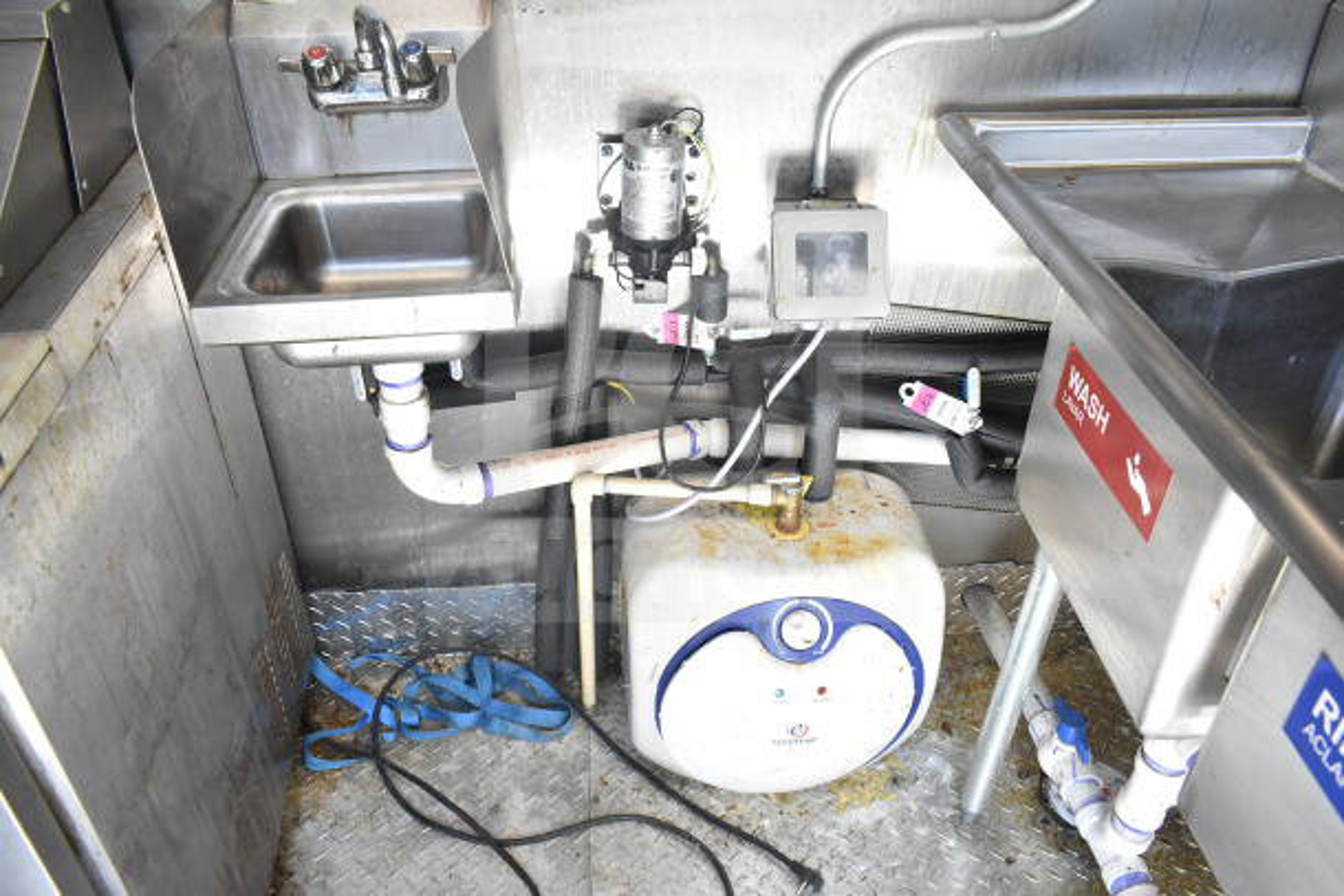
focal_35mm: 27
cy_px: 448
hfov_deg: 67.4
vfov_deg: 48.0
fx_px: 1008
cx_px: 672
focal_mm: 18
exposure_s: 1/100
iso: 1600
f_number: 5
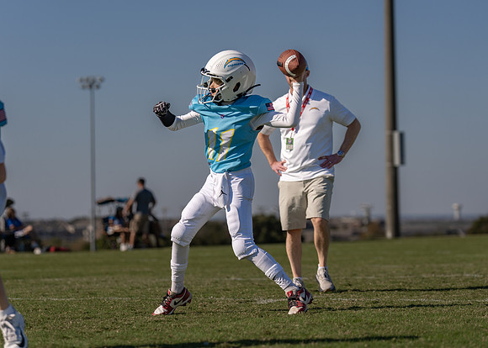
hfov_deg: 13.9
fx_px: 2008
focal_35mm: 145
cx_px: 241
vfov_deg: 9.9
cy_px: 160
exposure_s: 1/4000
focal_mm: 127
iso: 100
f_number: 3.2
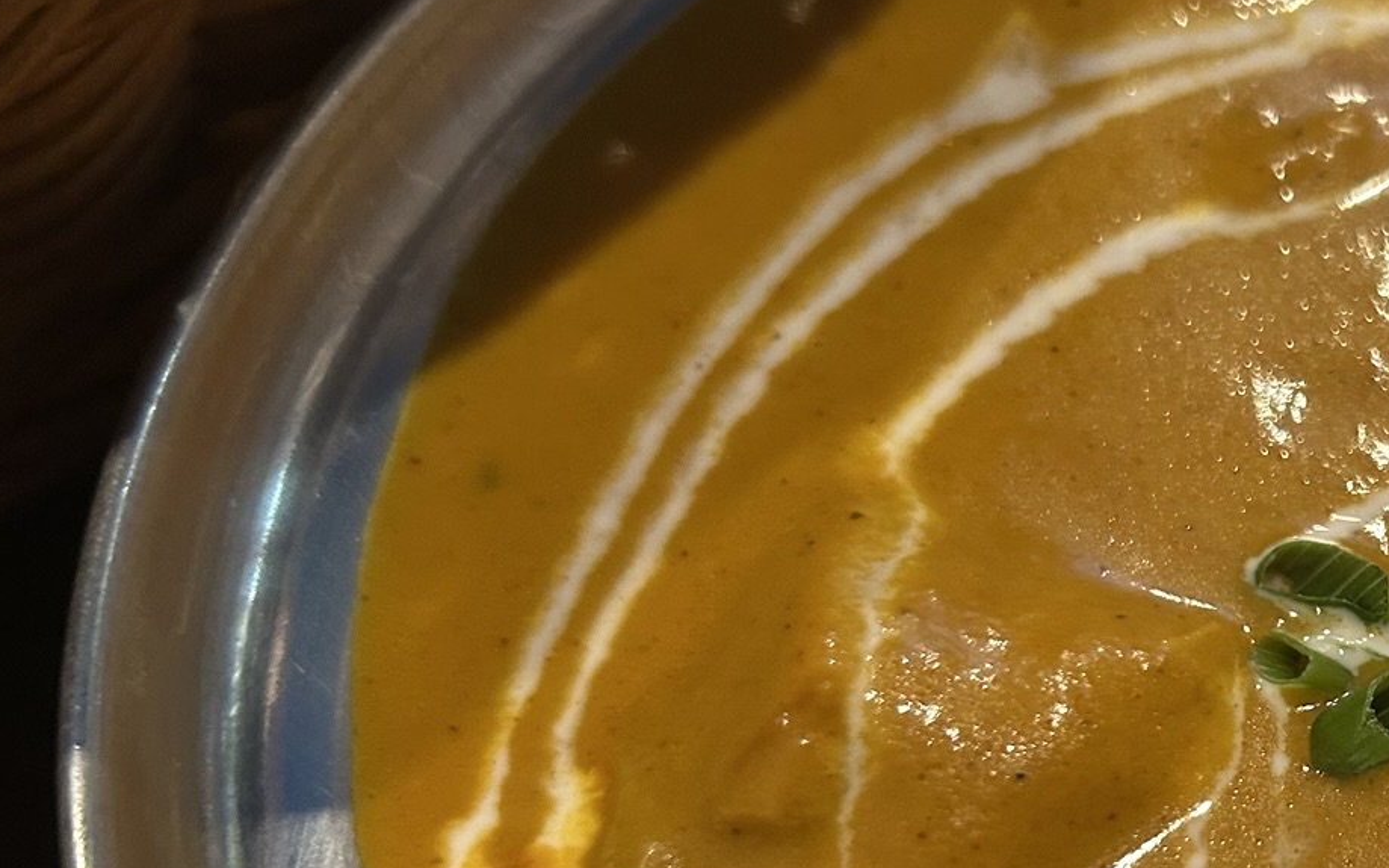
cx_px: 1463
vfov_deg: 21.2
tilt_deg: -61.4
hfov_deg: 30.9
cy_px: 758
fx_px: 2271
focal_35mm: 60
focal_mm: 5.7
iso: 250
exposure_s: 1/50
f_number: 1.5
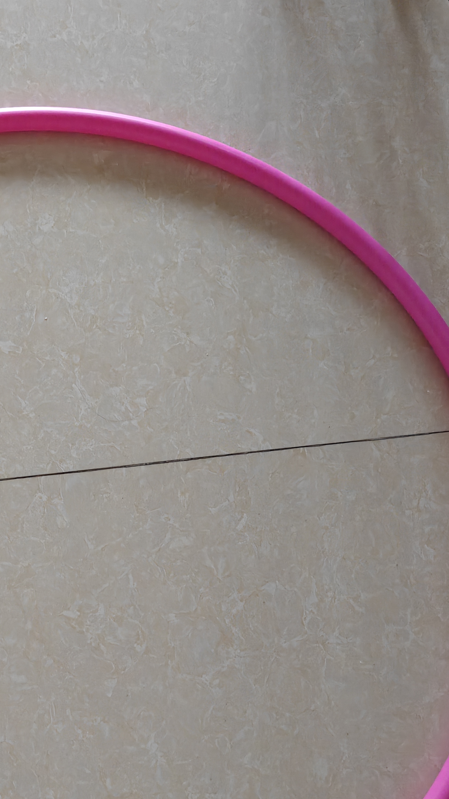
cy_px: 558
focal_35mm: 45
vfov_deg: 44.5
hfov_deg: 25.6
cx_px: 37
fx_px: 952
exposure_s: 1/106
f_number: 1.6
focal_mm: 6.06
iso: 2500
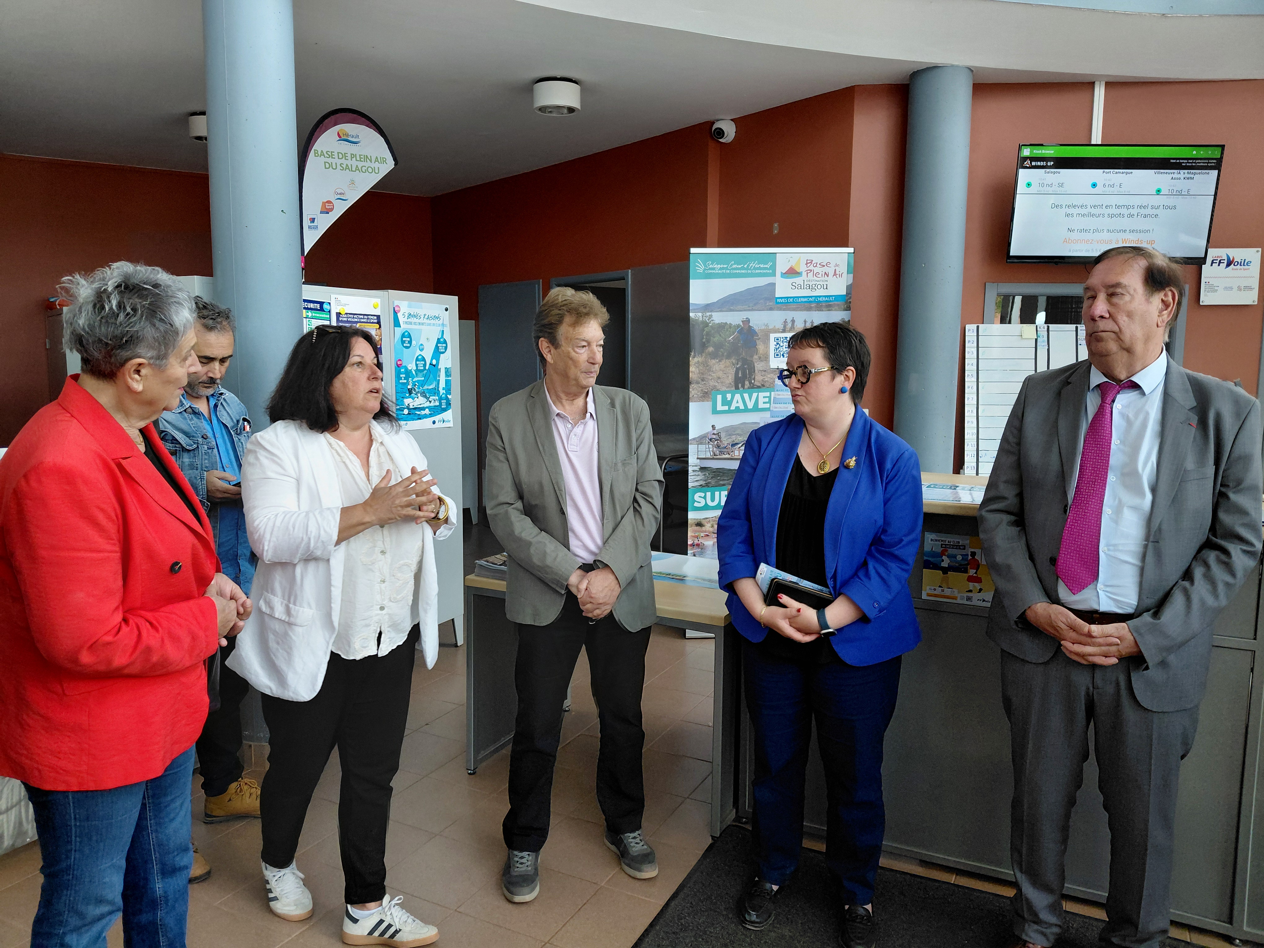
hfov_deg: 69.4
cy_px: 474
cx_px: 632
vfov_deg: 54.9
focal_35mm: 25
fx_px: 913
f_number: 1.8
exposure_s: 1/100
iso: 125
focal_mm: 4.69
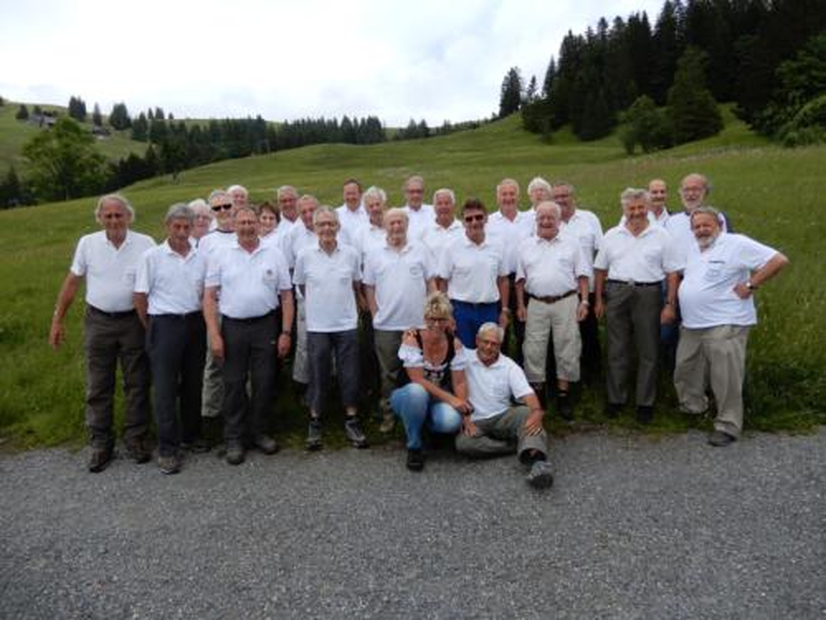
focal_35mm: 24
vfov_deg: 56.8
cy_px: 310
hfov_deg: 71.6
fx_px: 573
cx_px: 413
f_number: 3.4
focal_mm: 4.3
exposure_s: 1/800
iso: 80
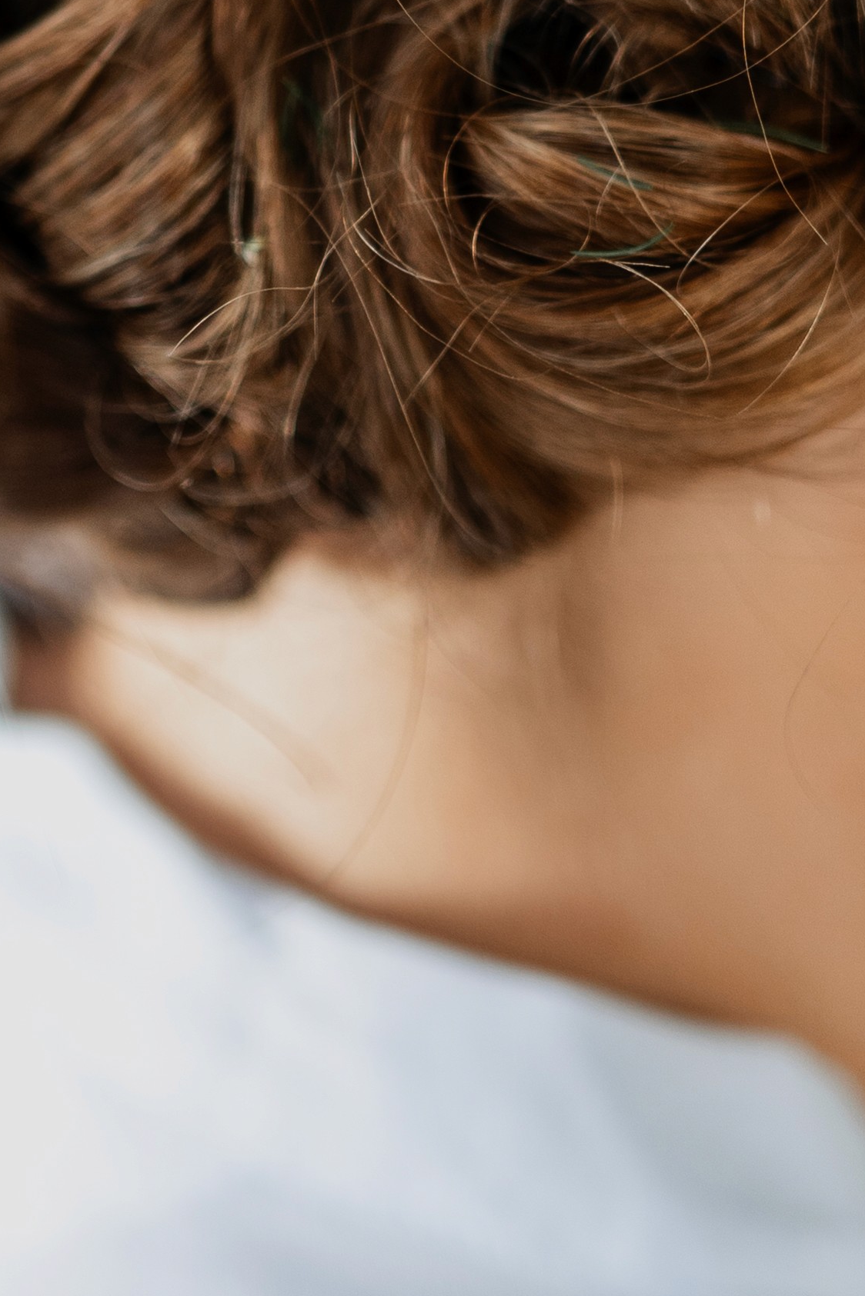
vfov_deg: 11.2
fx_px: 6412
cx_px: -78
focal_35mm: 178
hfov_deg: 7.7
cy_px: -488
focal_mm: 50
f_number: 1.4
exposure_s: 1/125
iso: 200
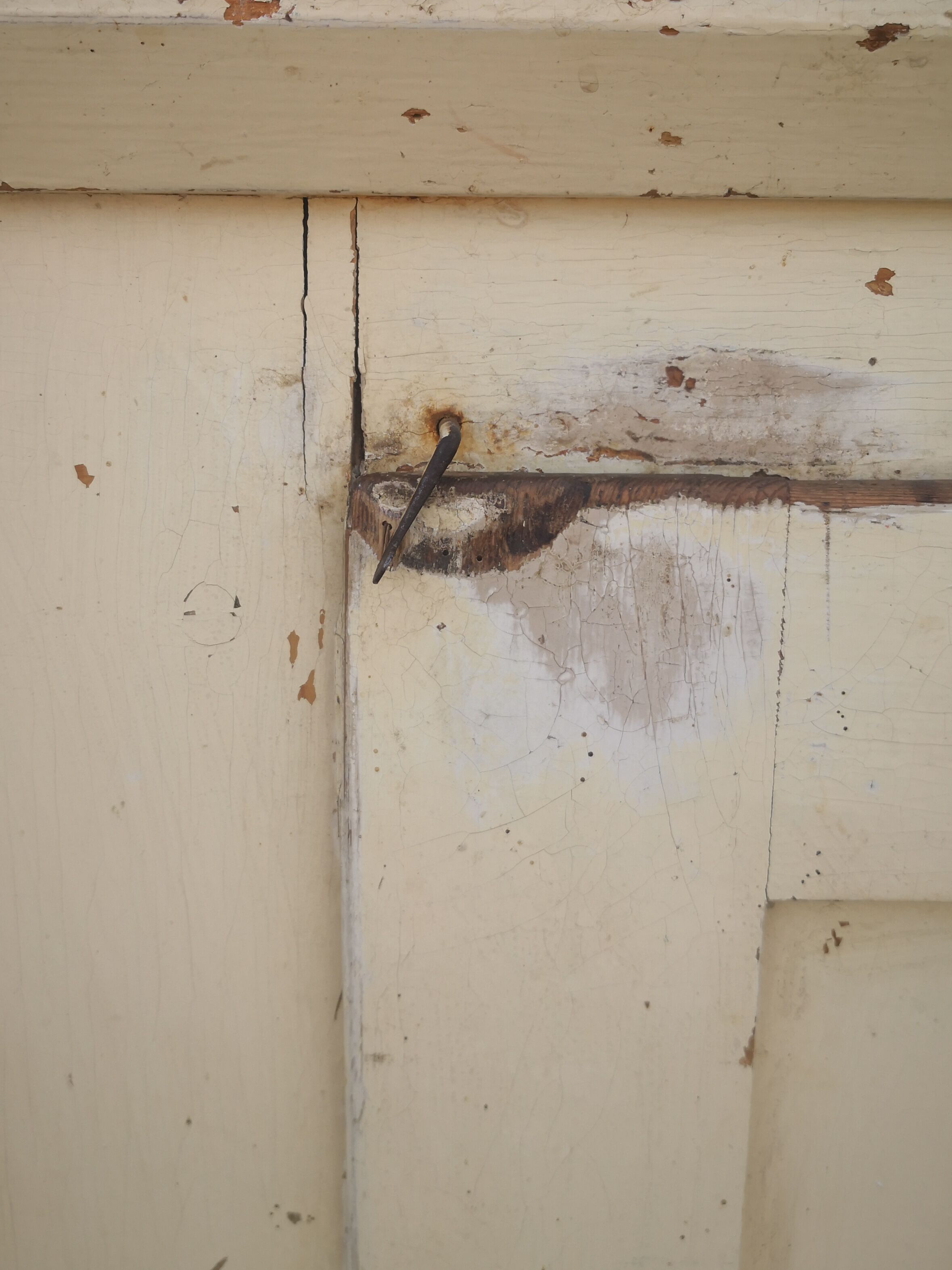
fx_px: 1247
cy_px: 526
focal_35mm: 34
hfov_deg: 41.8
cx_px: 445
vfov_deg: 53.7
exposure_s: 1/818
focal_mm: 3.95
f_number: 1.6
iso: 50
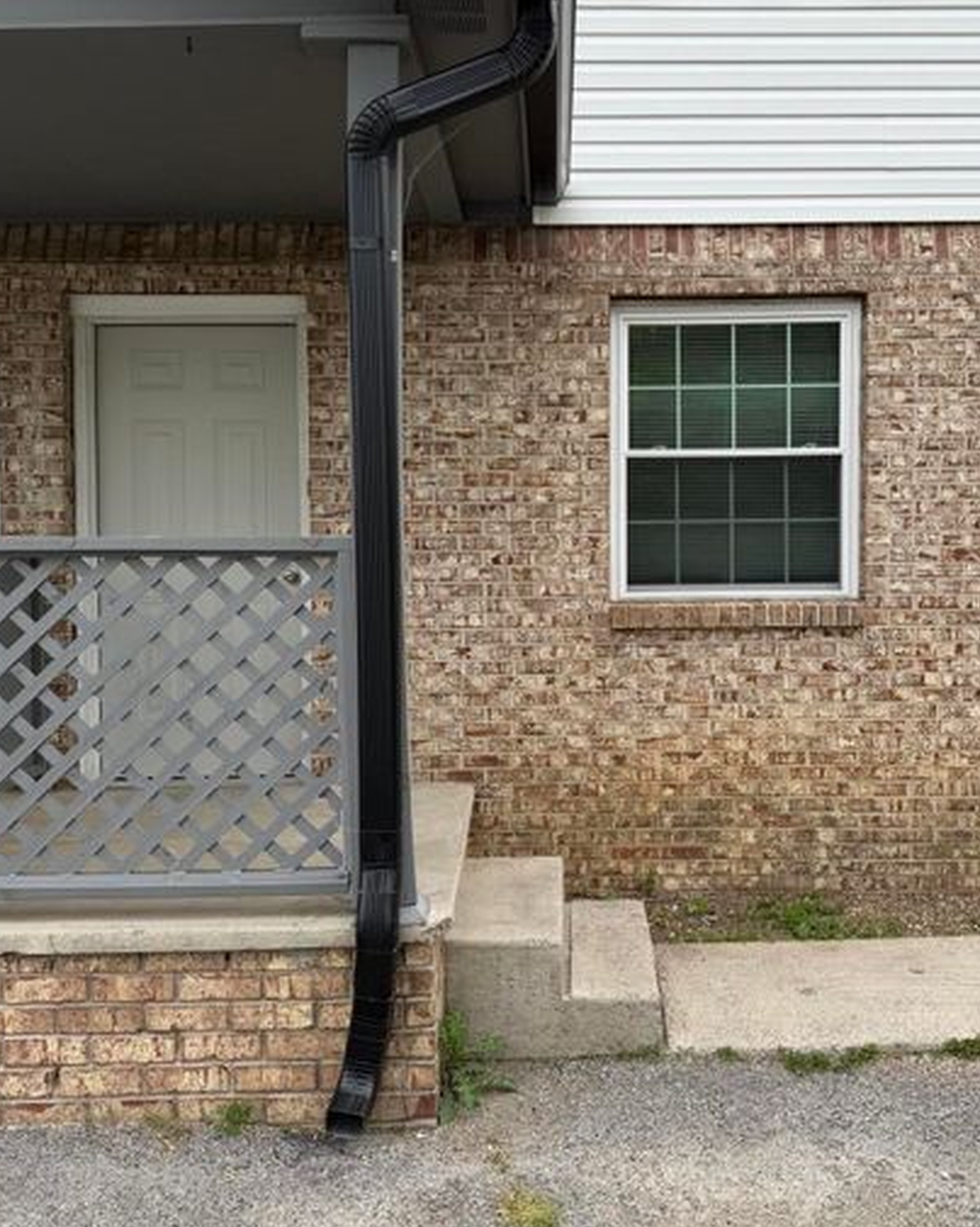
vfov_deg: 57.1
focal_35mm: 31
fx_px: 1124
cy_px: 576
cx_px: 576
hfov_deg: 46.9
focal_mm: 6.76
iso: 80
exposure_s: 1/2370
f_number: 1.78
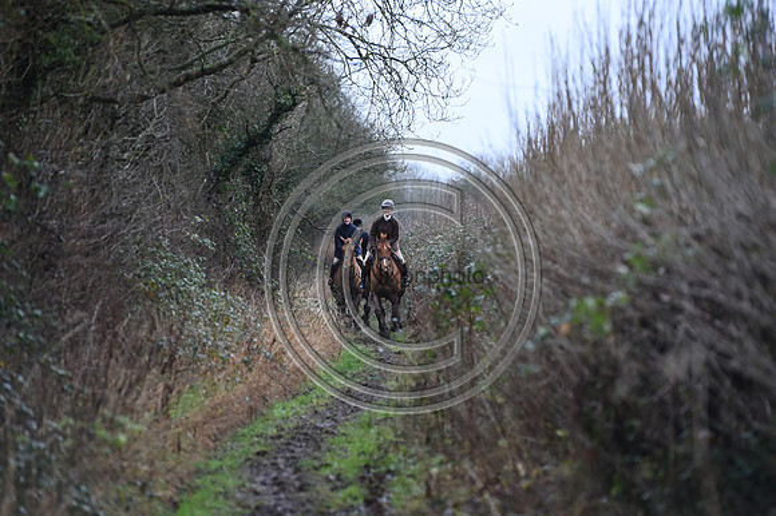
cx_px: 388
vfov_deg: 6.9
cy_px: 258
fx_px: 4308
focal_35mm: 200
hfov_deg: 10.3
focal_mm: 200
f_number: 4.5
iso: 1600
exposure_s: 1/1250
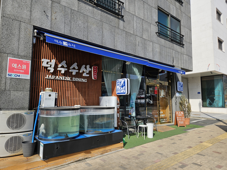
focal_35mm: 23
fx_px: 151
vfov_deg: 58.9
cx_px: 114
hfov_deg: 73.9
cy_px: 85
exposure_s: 1/2000
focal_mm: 5.4
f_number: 1.8
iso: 25
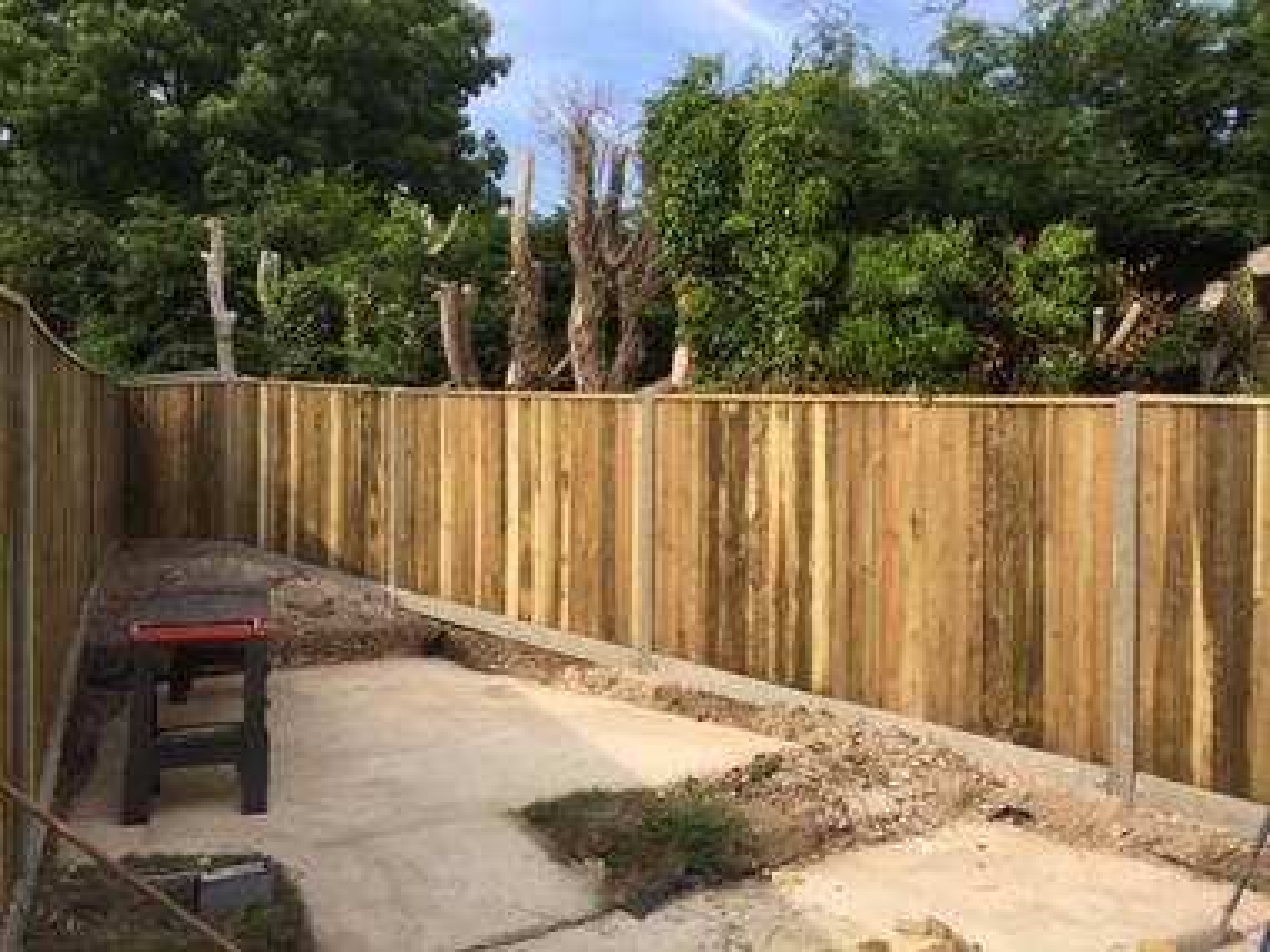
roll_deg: -1.6
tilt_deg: -0.9
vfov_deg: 48.2
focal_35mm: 29
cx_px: 635
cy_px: 476
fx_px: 1064
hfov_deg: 61.7
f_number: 2.2
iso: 32
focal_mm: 4.15
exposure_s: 1/791
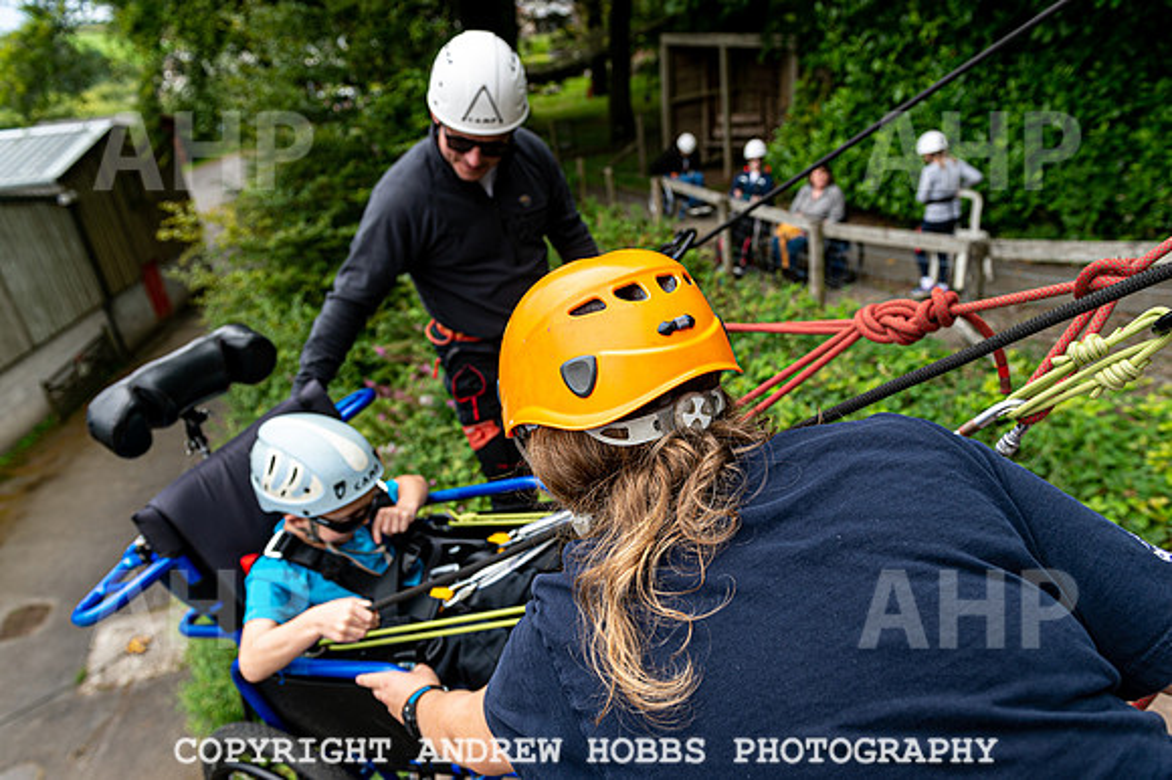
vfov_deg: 53.1
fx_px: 781
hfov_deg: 73.8
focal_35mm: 24
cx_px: 586
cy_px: 390
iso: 100
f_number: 4
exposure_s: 1/320
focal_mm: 24
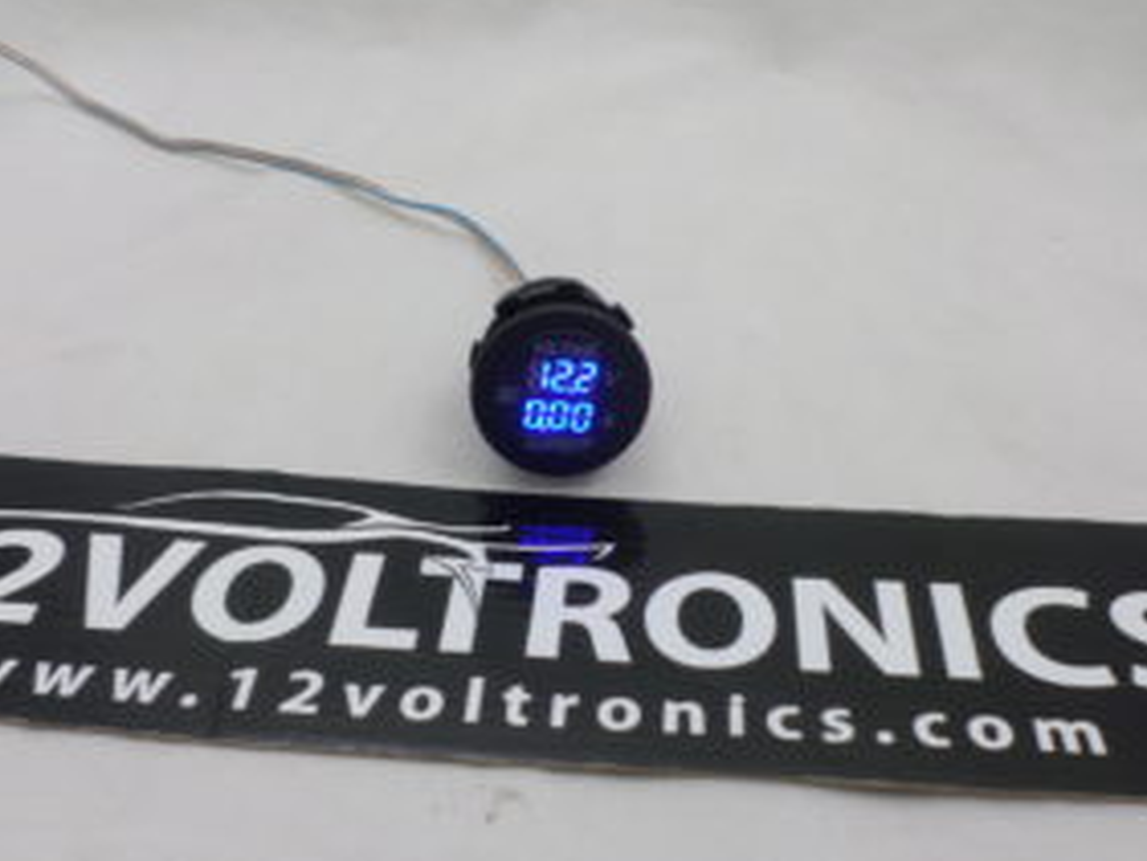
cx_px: 584
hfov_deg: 50.1
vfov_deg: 38.6
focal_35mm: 37
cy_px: 482
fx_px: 1227
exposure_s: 1/30
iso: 100
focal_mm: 4.5
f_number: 2.5
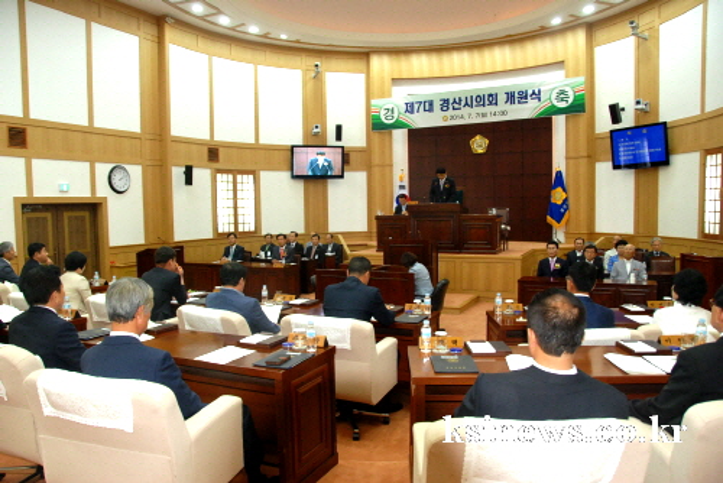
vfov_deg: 48.0
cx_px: 362
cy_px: 242
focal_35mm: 27
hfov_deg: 67.4
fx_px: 543
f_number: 5
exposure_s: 1/60
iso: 800
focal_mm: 18
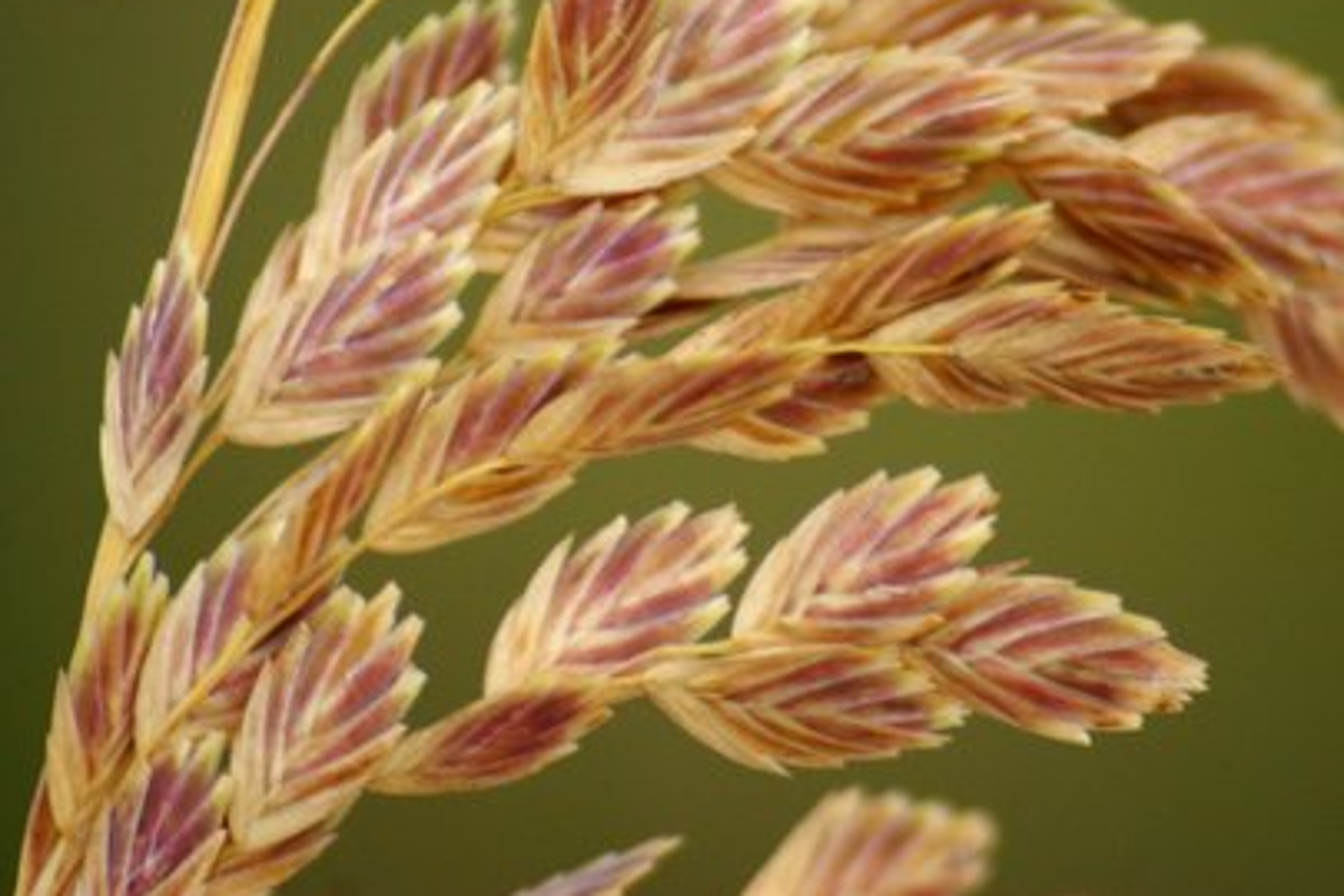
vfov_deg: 2.5
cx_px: 796
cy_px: 350
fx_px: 20756
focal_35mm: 556
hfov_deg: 3.7
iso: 400
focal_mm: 300
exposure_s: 1/160
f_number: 5.6
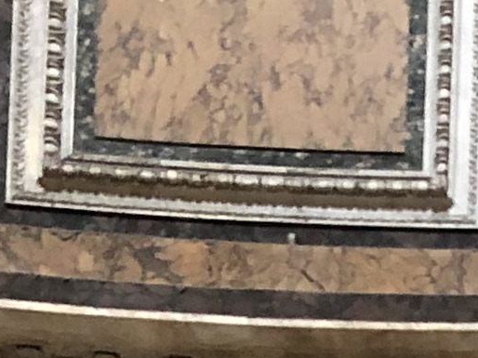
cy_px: 1378
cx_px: 1106
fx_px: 3009
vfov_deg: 5.9
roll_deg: -0.1
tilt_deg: +5.1
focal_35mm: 218
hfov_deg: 8.4
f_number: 1.8
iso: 80
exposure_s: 1/17
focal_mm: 4
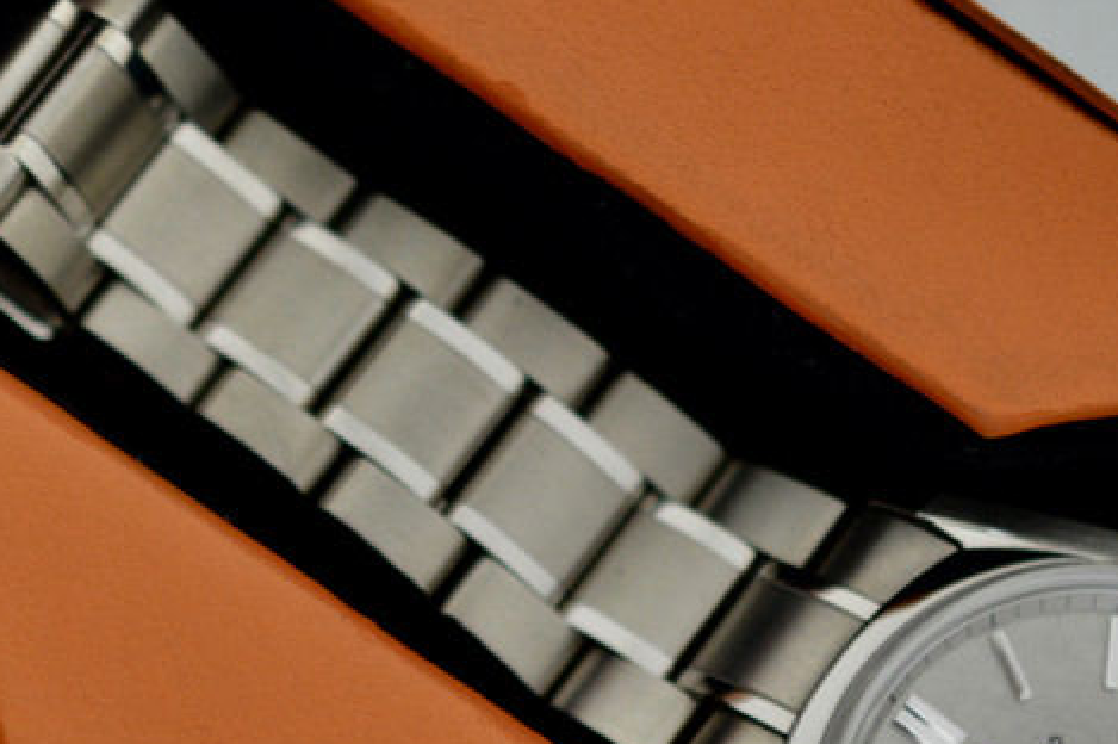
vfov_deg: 8.8
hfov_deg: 13.3
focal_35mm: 154
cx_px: 299
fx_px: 4779
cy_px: 947
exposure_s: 1/60
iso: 720
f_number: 3
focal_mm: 40
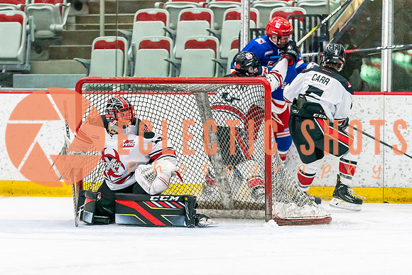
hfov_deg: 6.8
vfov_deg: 4.6
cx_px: 125
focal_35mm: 302
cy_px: 200
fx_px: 3453
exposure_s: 1/1250
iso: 3200
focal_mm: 200
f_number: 2.8
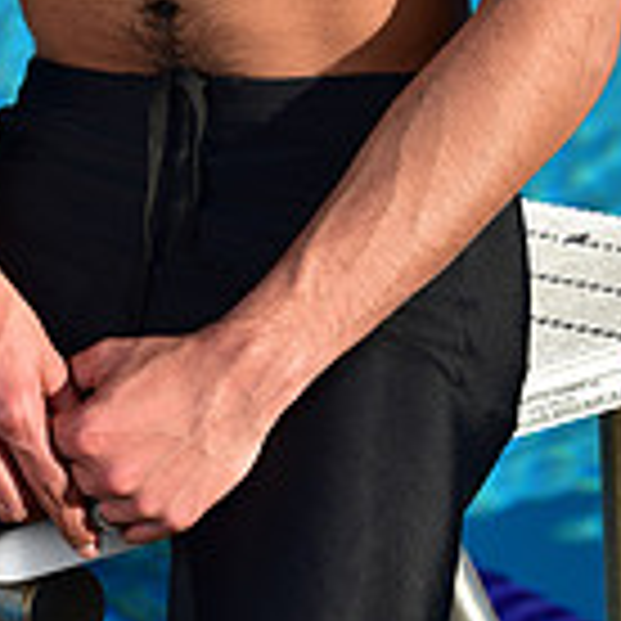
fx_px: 8870
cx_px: 151
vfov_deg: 4.0
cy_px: -436
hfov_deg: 4.0
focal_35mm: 437
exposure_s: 1/250
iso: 64
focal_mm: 122
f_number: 6.3
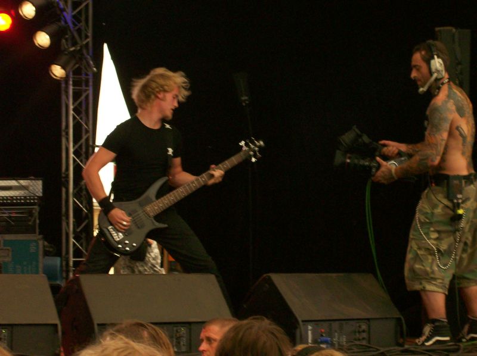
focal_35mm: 108
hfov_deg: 18.2
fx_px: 1486
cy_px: 178
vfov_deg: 13.7
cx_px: 238
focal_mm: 18
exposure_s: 1/88.3
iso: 140
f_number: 4.8
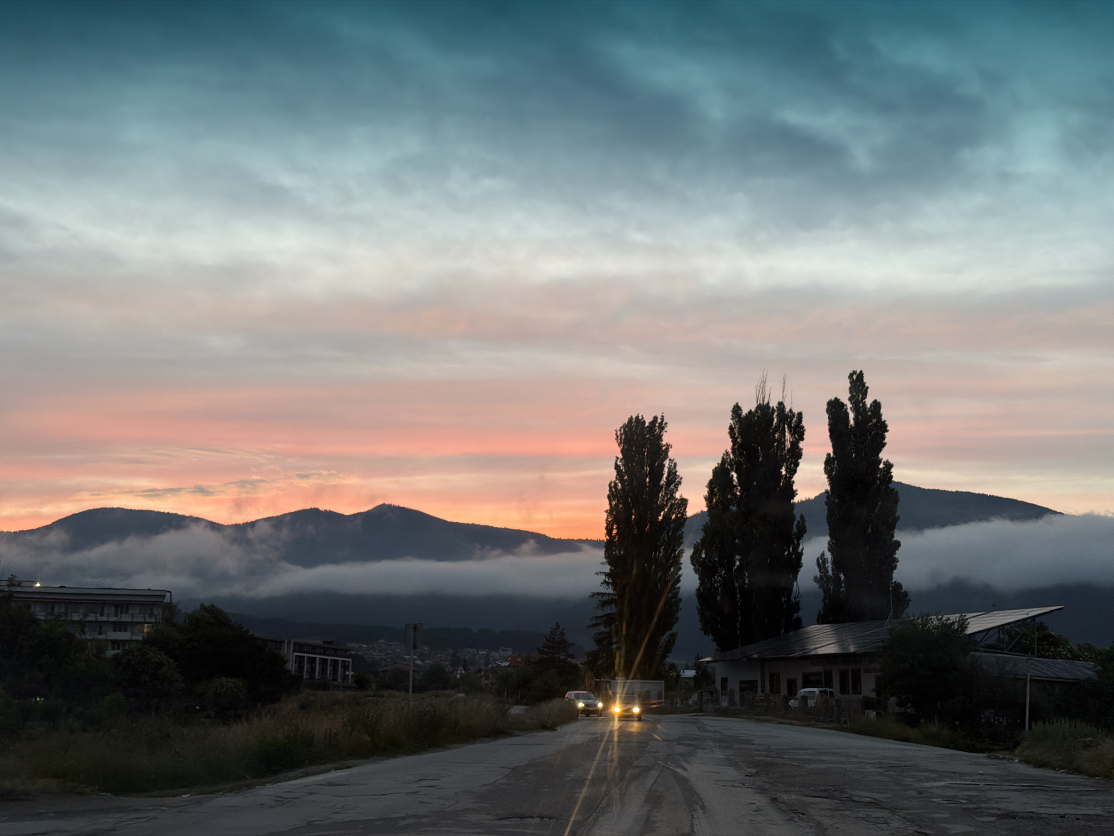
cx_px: 557
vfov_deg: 30.3
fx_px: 1545
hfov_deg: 39.7
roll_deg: -2.4
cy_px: 418
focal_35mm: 48
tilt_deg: +14.5
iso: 125
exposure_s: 1/50
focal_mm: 6.76
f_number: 1.78
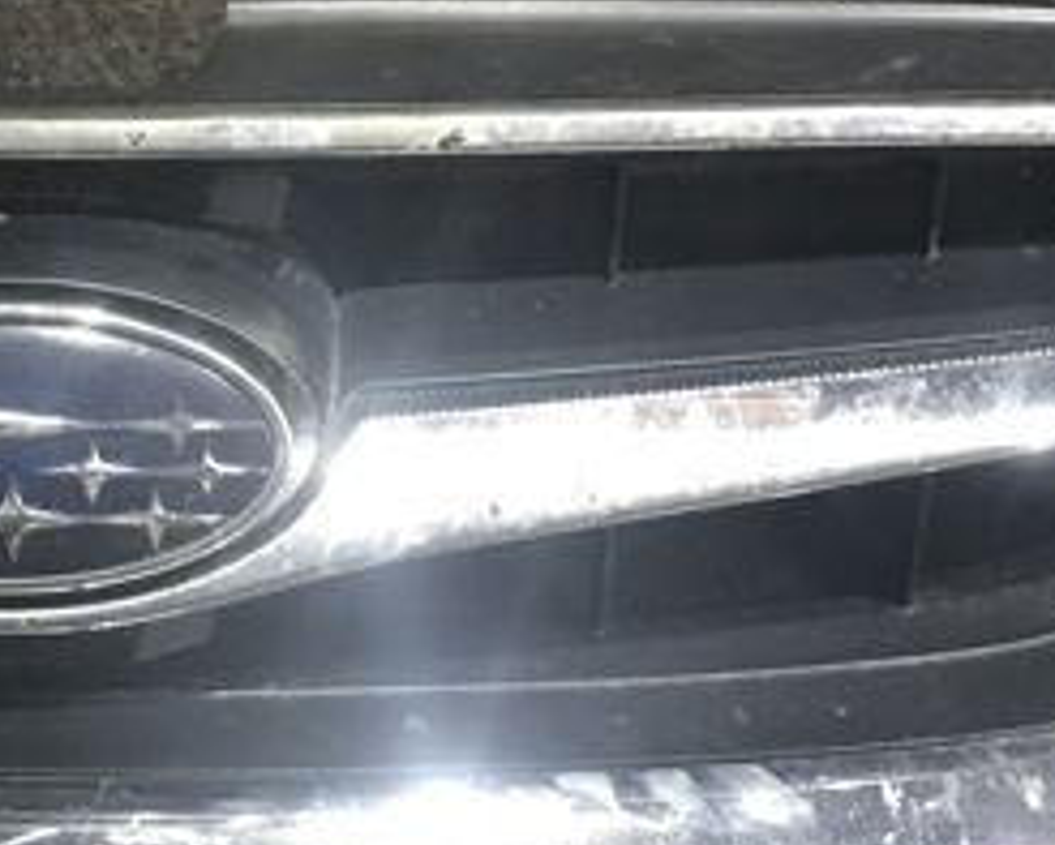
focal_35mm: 71
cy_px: 422
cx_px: 90
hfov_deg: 25.8
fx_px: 2218
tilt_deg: -82.0
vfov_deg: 21.6
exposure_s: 1/7
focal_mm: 3.99
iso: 100
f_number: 1.8
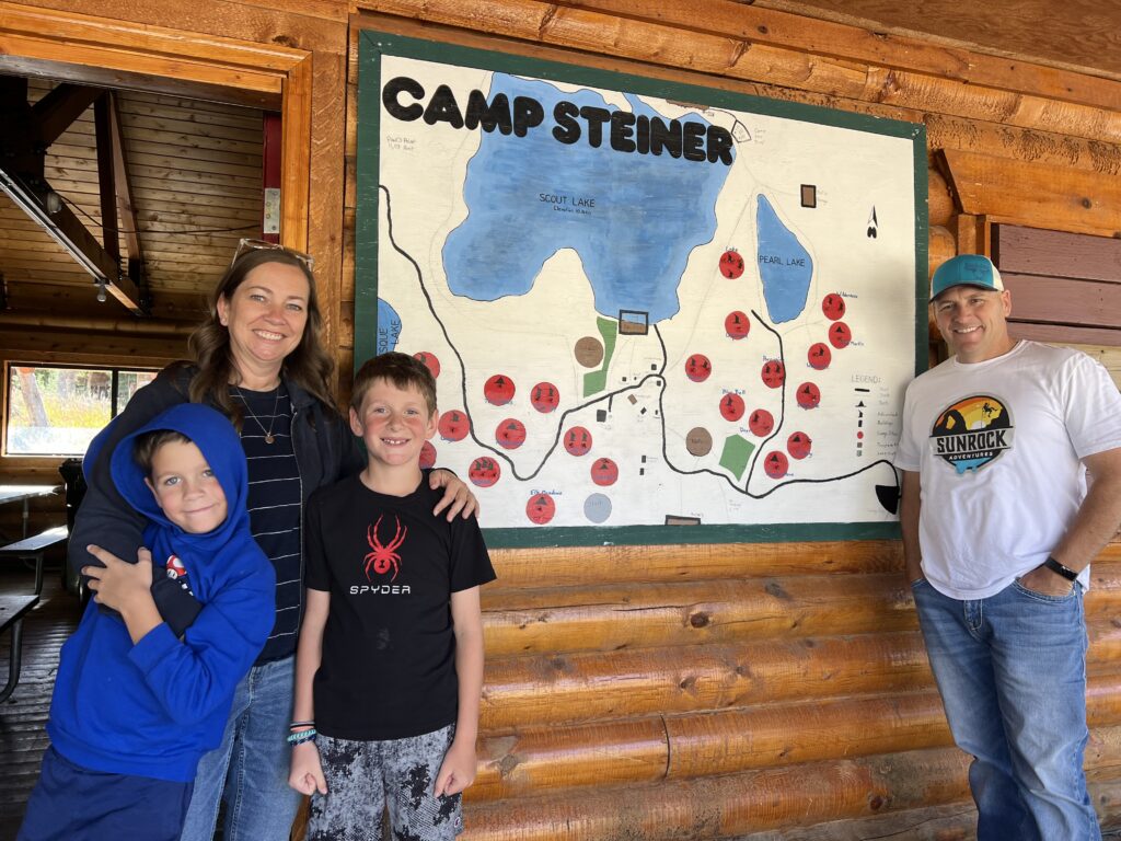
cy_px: 420
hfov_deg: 67.3
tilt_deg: +1.4
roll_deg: -0.7
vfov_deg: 53.1
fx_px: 842
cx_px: 560
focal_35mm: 26
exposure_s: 1/121
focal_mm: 5.7
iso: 40
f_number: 1.5
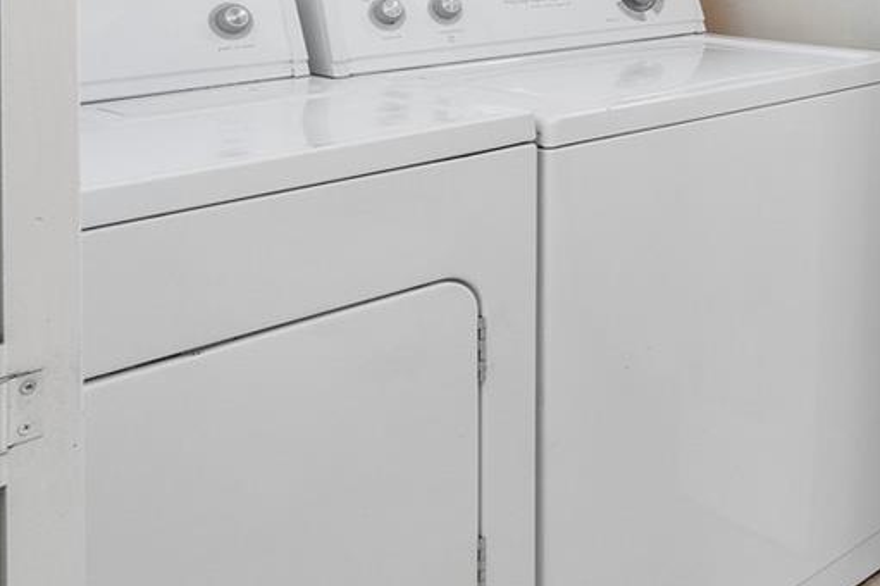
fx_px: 1148
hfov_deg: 32.0
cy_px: -91
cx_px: 1143
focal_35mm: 47
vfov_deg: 26.0
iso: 160
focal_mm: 10
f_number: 11
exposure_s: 1.3
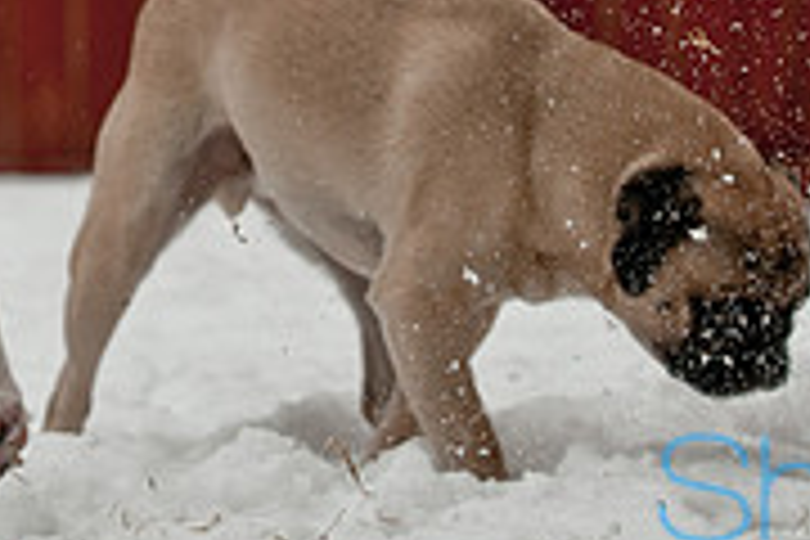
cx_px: 72
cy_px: -146
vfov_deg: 2.8
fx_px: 10867
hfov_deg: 4.3
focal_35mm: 483
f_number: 5
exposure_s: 1/640
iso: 200
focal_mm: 100
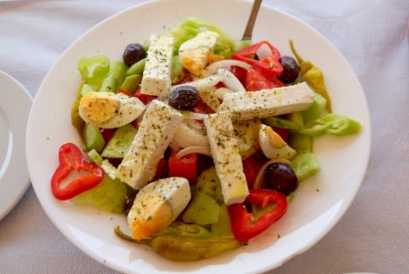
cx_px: 204
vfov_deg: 28.7
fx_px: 534
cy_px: 137
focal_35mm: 47
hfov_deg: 41.9
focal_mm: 31.5
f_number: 3.6
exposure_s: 1/110
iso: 200
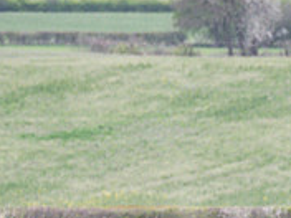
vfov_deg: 1.2
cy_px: 387
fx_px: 10575
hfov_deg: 1.6
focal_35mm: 1258
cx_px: 145
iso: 500
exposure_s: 1/1600
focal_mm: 170
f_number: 4
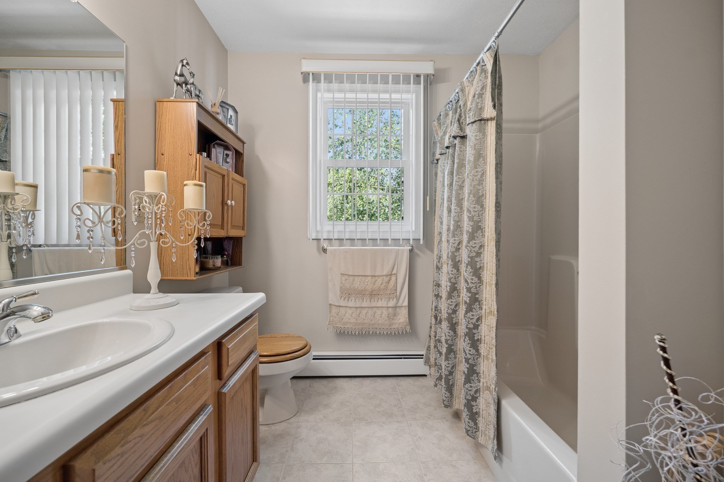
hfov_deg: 104.3
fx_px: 282
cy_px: 241
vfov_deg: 81.2
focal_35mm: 14
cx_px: 362
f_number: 10
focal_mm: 14
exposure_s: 1/40
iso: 400
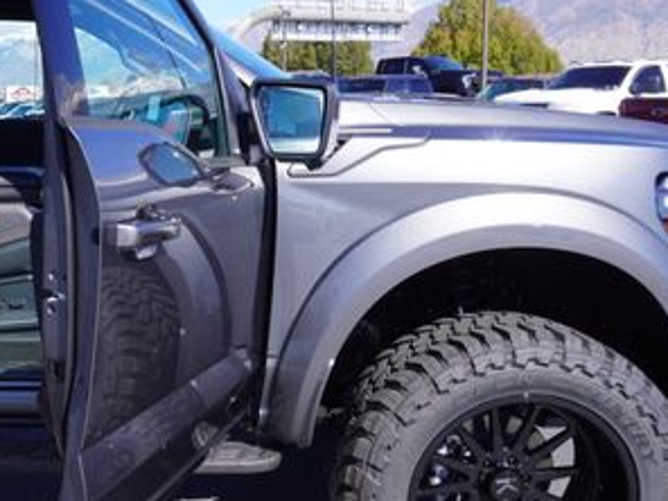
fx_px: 965
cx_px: 63
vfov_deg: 29.1
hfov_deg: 35.8
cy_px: 264
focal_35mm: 50
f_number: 8
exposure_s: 1/125
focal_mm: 16
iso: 100
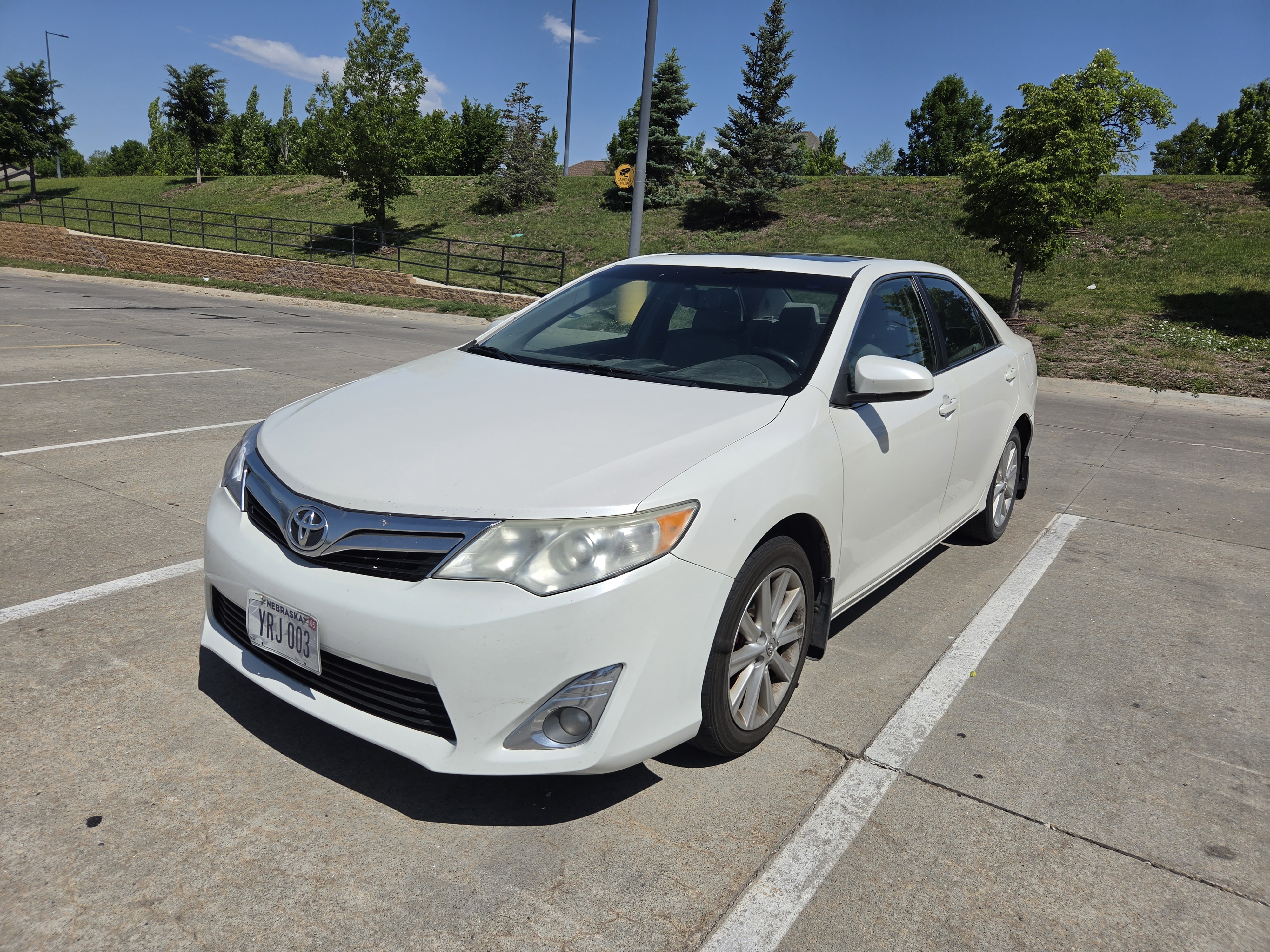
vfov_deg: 58.9
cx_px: 635
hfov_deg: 73.9
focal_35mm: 23
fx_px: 844
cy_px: 476
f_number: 1.8
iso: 50
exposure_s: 1/7887
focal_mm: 5.4
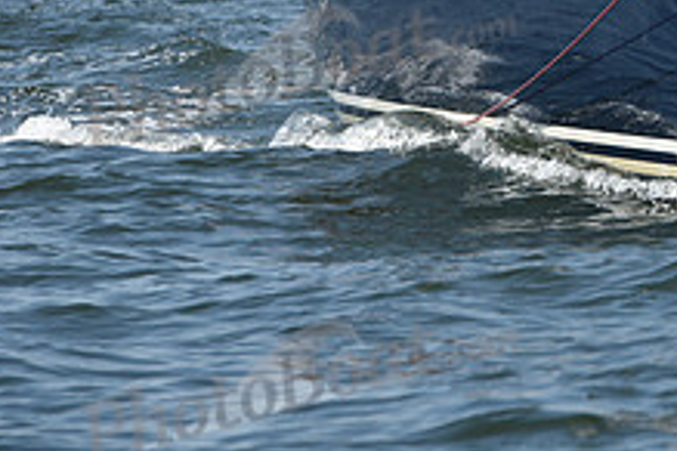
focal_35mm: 516
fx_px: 9703
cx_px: 680
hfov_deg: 4.0
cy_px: -134
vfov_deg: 2.7
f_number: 8
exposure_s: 1/1250
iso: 250
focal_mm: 195
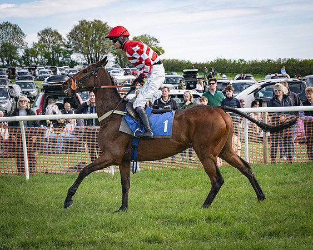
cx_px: 129
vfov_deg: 16.0
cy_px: 149
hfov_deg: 20.0
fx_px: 887
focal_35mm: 96
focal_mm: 70
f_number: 5
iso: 400
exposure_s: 1/4000
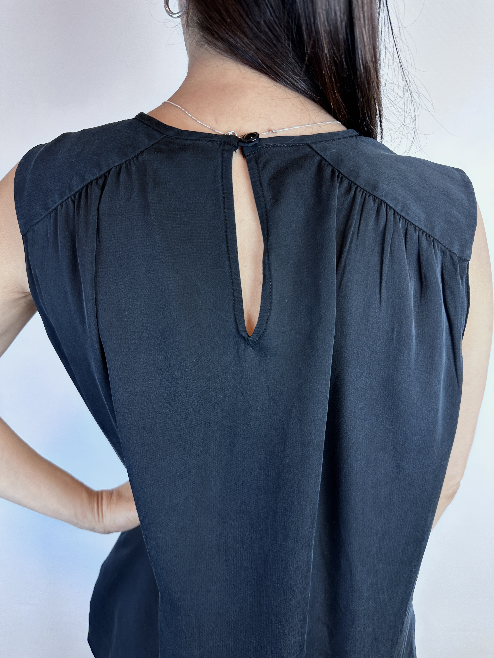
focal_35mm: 24
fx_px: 457
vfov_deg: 71.6
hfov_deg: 56.8
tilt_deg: -16.6
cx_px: 247
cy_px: 329
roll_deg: +0.2
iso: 64
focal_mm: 6.86
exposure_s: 1/111
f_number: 1.78
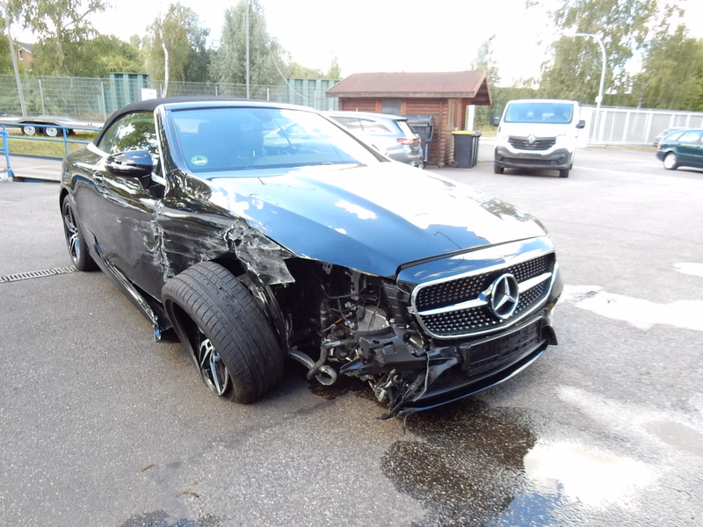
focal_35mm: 25
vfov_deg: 54.9
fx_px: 508
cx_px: 352
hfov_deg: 69.4
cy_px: 264
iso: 125
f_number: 3.7
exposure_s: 1/50
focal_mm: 4.5
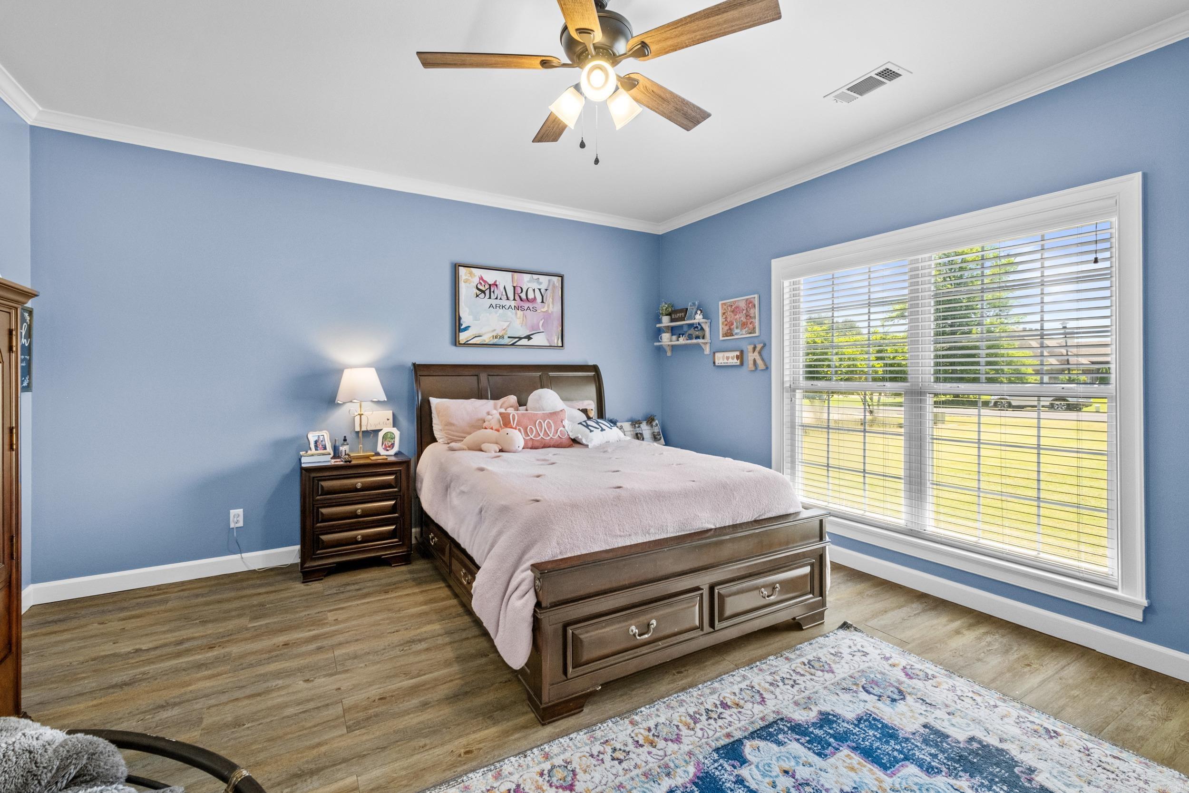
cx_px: 594
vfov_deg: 77.3
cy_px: 396
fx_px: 495
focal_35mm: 15
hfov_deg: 100.4
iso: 400
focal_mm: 10
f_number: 7.1
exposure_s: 1/5
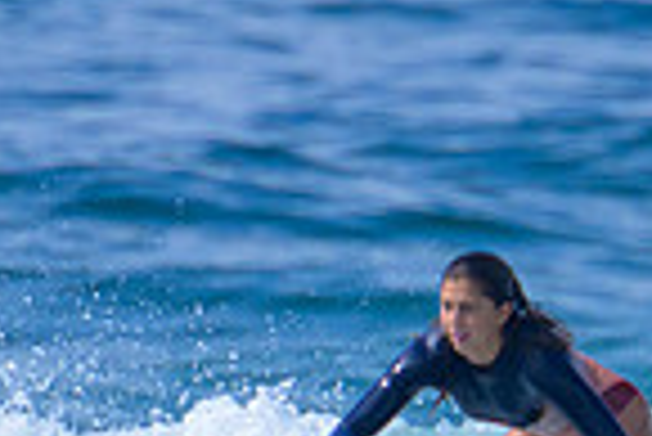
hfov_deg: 0.5
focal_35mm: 4388
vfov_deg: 0.3
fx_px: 79550
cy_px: 919
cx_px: 457
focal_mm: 800
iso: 720
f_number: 11
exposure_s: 1/2000
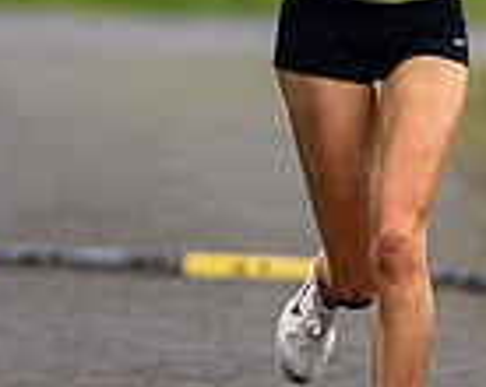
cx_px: 363
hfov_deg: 1.1
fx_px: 25553
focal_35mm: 1779
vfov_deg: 0.9
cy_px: -190
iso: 280
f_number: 2.8
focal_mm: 300
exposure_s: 1/1600
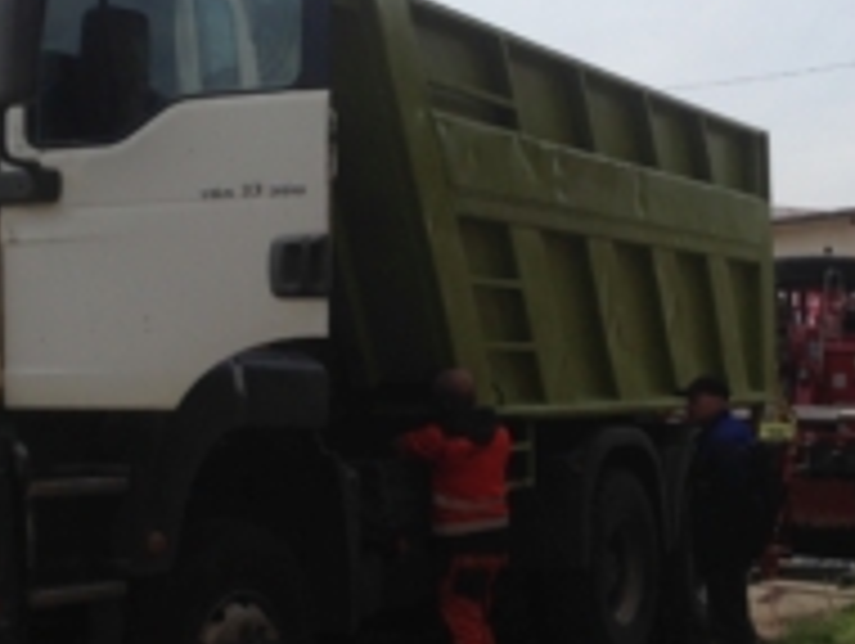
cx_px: 446
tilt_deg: -2.5
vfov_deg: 18.9
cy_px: 383
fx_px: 1929
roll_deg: -2.7
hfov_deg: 25.0
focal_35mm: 78
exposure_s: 1/2358
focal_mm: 4.12
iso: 50
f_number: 2.4
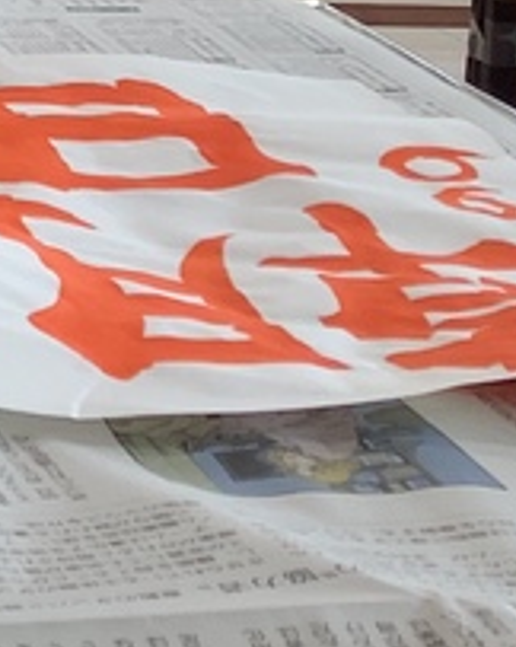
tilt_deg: -5.1
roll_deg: -1.7
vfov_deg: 12.1
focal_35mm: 149
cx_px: -812
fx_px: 2849
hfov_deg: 9.1
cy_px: -433
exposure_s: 1/120
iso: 64
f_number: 2.4
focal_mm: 3.3
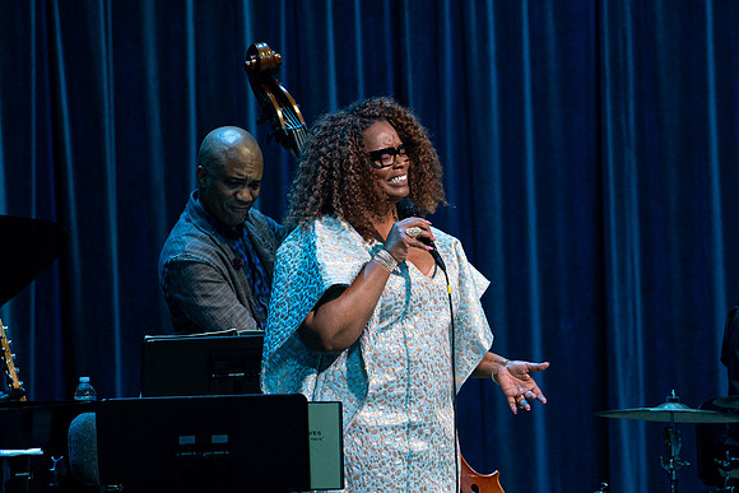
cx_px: 383
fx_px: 7245
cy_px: 378
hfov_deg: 5.8
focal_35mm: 353
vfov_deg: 3.9
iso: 2500
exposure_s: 1/250
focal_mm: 200
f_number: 6.3
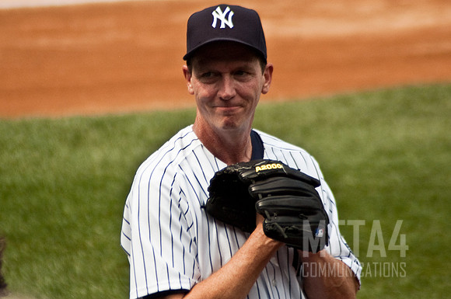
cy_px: 159
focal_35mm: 552
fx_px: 6906
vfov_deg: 2.5
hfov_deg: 3.7
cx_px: 218
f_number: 5.6
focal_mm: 300
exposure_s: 1/800
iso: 320
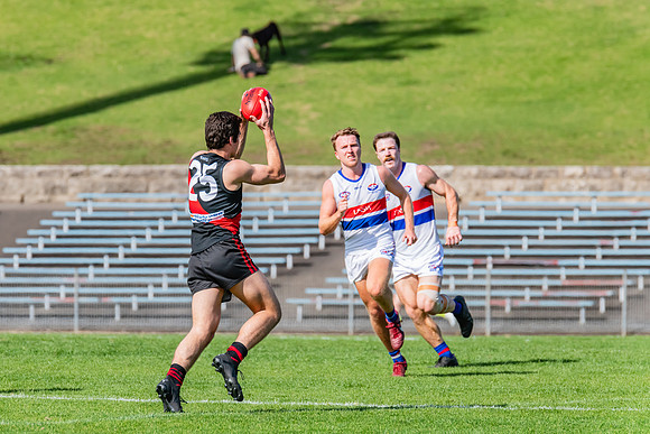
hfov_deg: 4.1
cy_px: 182
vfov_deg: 2.7
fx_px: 9039
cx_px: 267
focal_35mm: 501
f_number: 10
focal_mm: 420
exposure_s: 1/1600
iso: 800
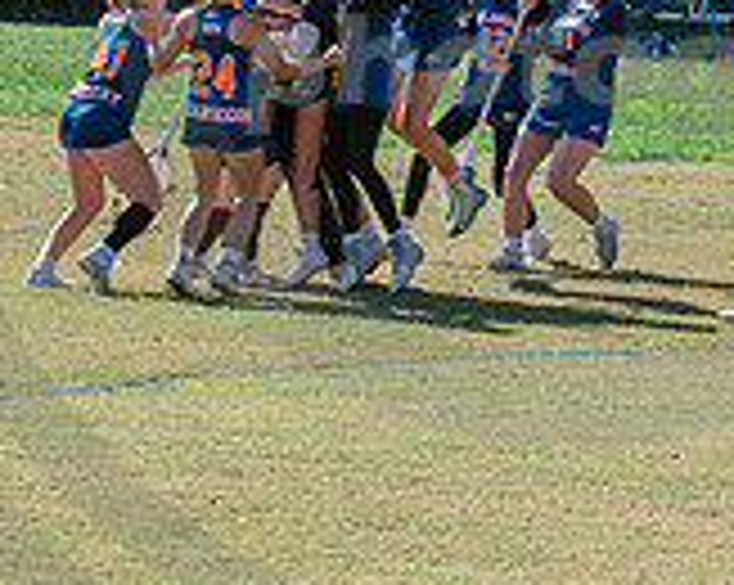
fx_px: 9438
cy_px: 7
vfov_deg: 3.5
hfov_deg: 4.5
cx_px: 558
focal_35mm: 435
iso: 250
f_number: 6.3
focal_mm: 130
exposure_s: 1/640
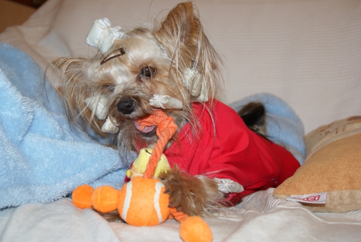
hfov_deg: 37.8
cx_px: 180
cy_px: 121
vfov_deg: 25.8
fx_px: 527
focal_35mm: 52
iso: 400
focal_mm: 35
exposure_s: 1/60
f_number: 5.6
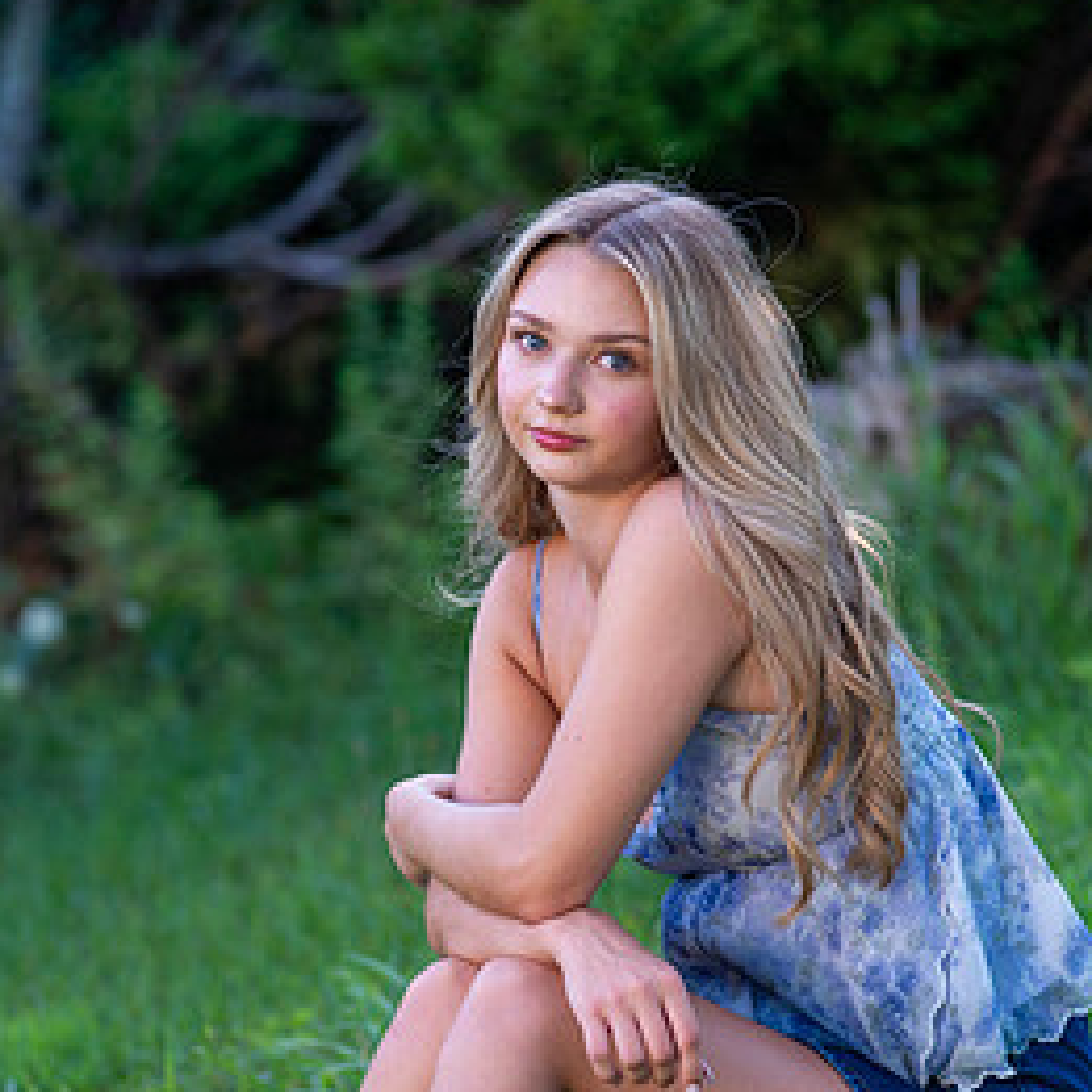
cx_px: 544
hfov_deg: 10.7
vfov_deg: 10.6
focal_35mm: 164
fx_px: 5853
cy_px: 778
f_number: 4
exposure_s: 1/200
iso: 160
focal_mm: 112
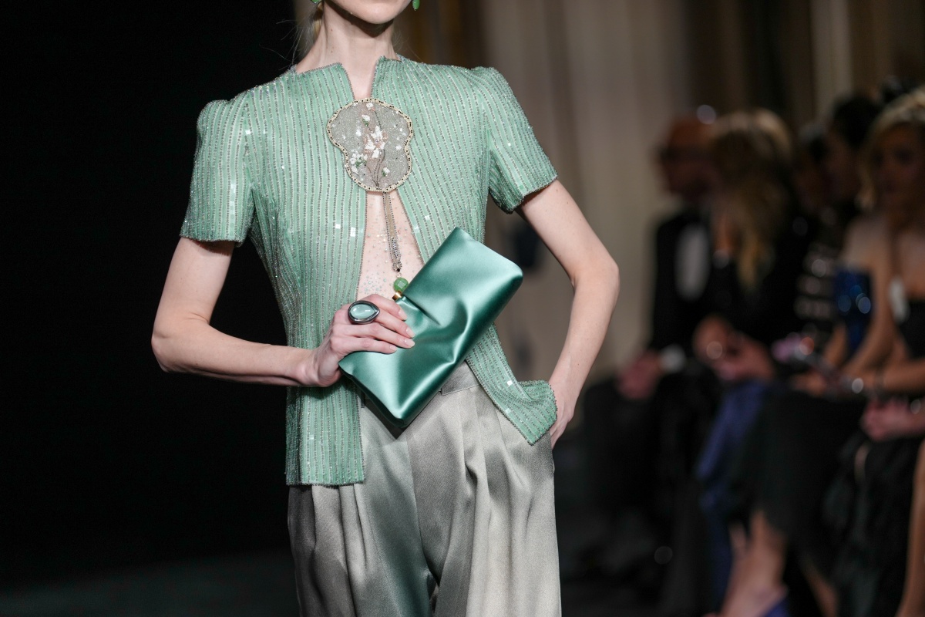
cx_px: 462
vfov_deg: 9.3
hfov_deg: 14.0
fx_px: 3777
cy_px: 308
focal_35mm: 147
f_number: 2.8
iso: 400
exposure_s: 1/500
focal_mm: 147
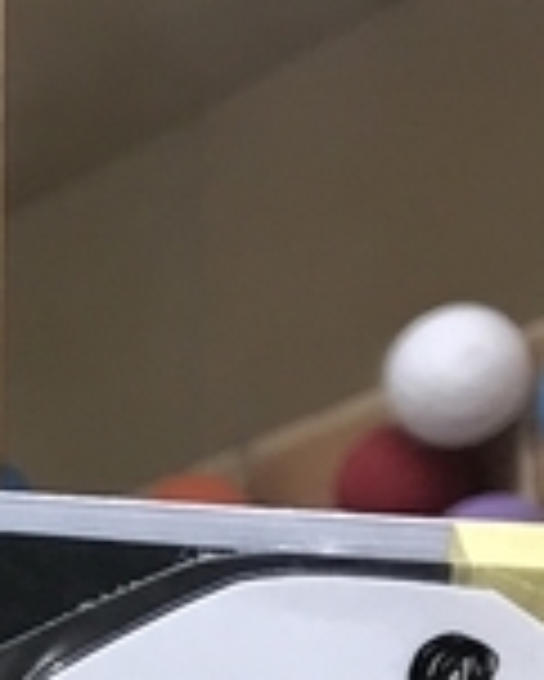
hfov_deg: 6.3
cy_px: 1738
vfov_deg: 8.1
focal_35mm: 217
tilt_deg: -1.6
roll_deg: -0.1
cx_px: -1299
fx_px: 4363
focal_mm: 3.99
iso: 25
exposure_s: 1/50
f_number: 1.8
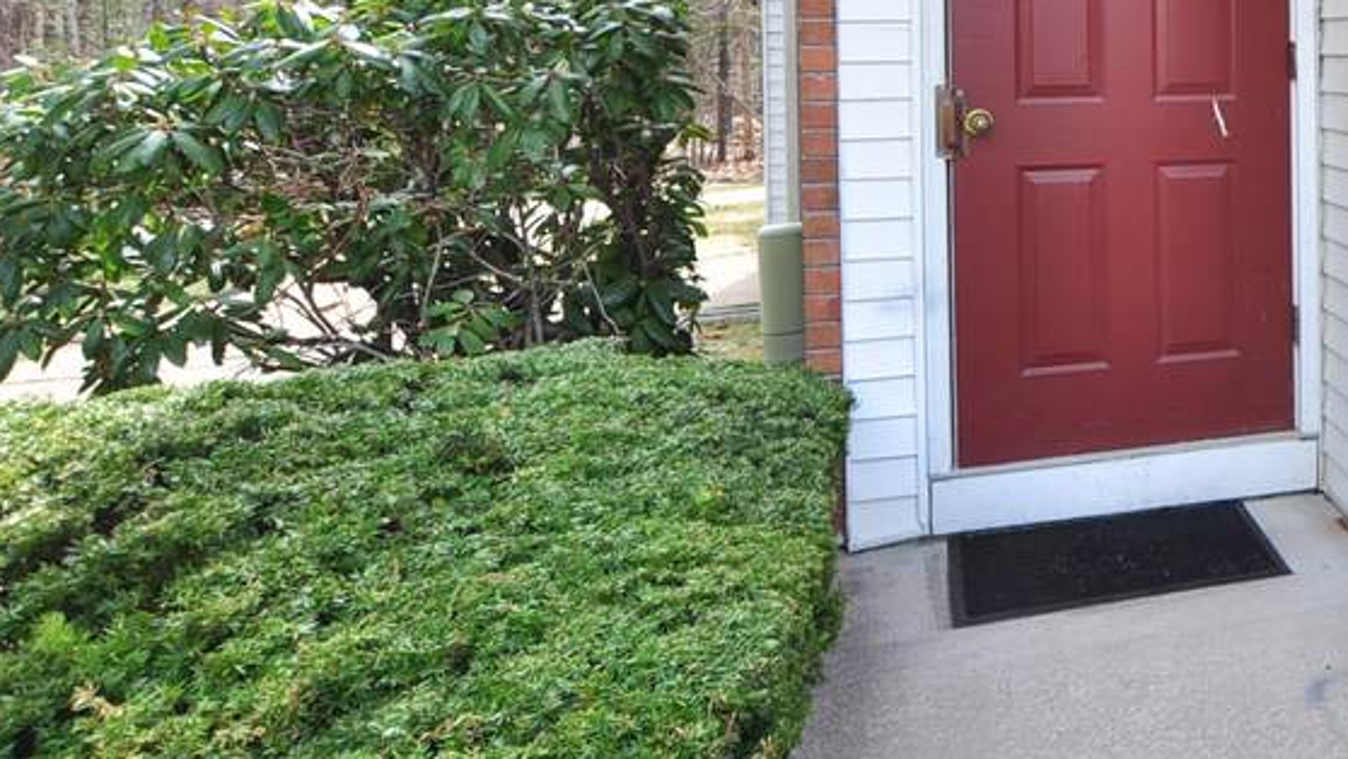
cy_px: 53
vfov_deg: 31.1
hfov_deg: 43.7
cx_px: 1459
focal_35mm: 36
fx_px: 1287
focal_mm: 10
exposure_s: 1/60
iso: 200
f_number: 8
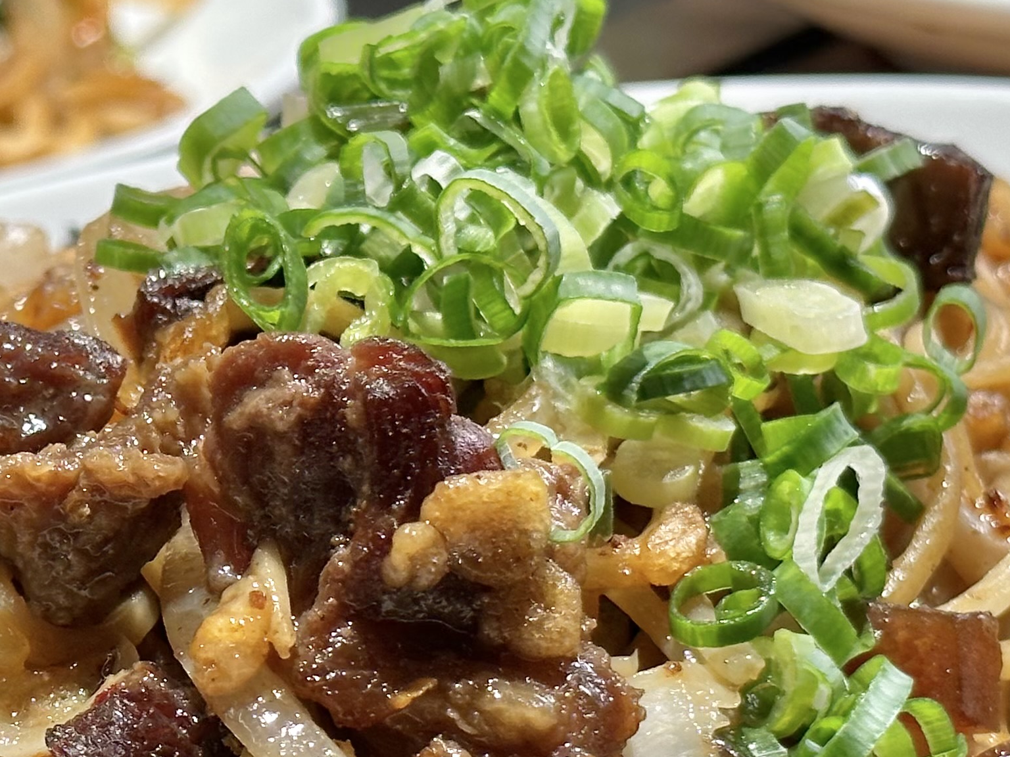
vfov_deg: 11.7
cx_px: 346
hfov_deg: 15.6
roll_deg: +1.7
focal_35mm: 126
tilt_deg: -26.2
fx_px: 3676
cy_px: 576
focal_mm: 6.86
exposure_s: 1/120
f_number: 1.78
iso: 64
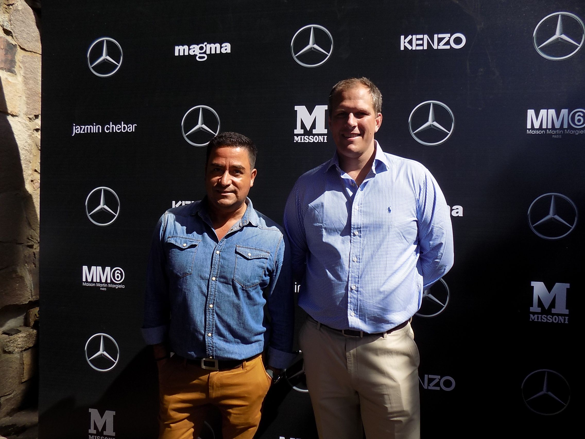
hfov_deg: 73.9
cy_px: 220
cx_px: 292
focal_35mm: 23
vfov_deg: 58.9
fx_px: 389
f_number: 3.1
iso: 80
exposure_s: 1/1000
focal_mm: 4
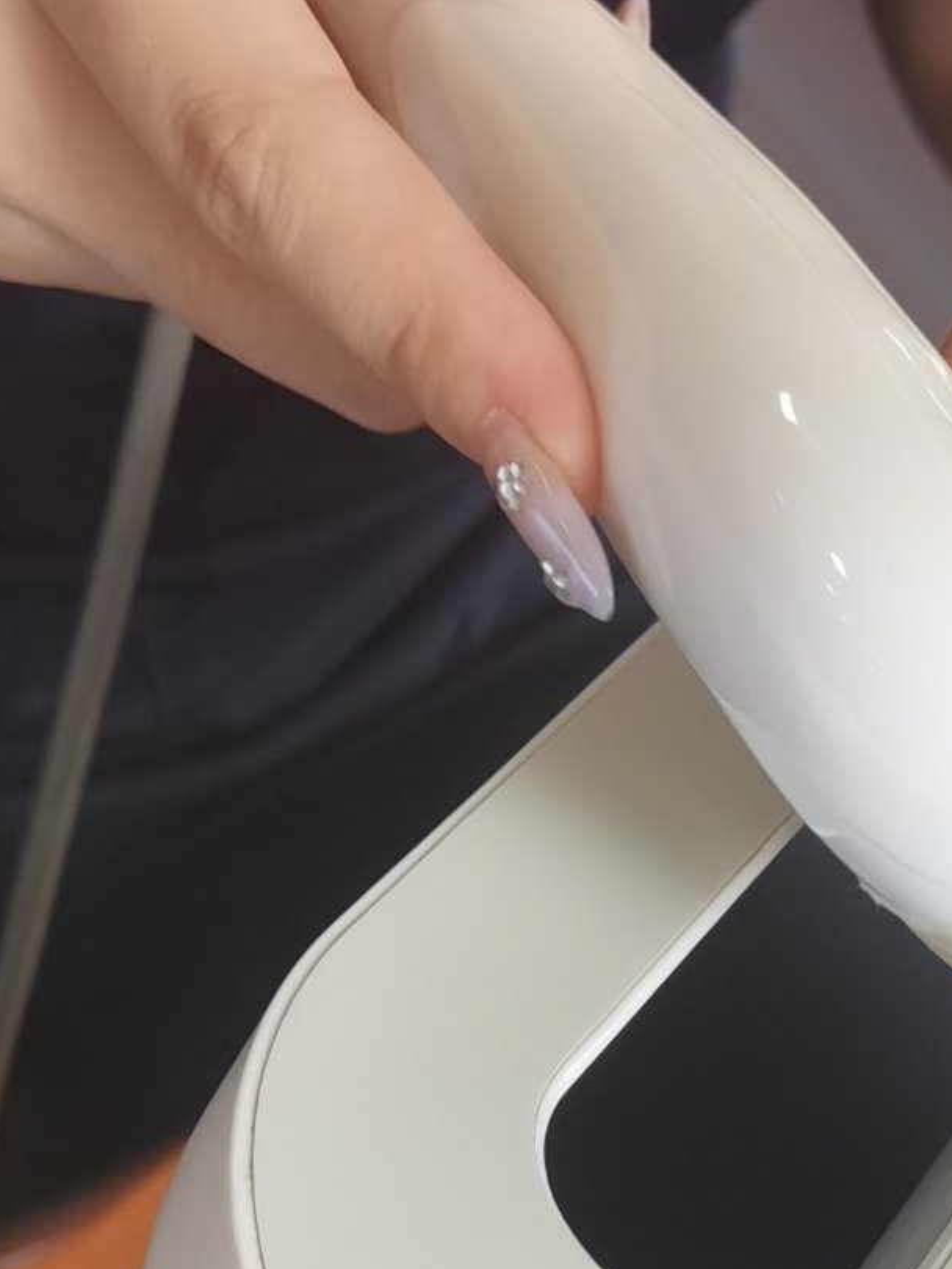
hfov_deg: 16.1
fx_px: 3335
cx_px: 820
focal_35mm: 91
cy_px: 1085
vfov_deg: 21.2
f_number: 1.8
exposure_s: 1/50
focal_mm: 5.58
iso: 250
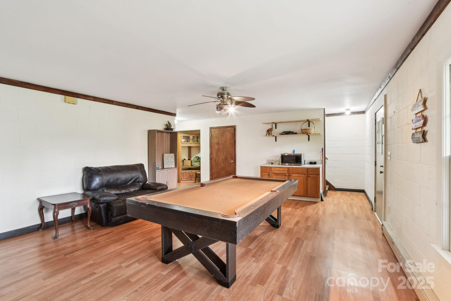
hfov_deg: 100.4
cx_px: 226
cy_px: 150
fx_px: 188
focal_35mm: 15
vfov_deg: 77.3
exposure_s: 2.5
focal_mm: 15
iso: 100
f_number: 11
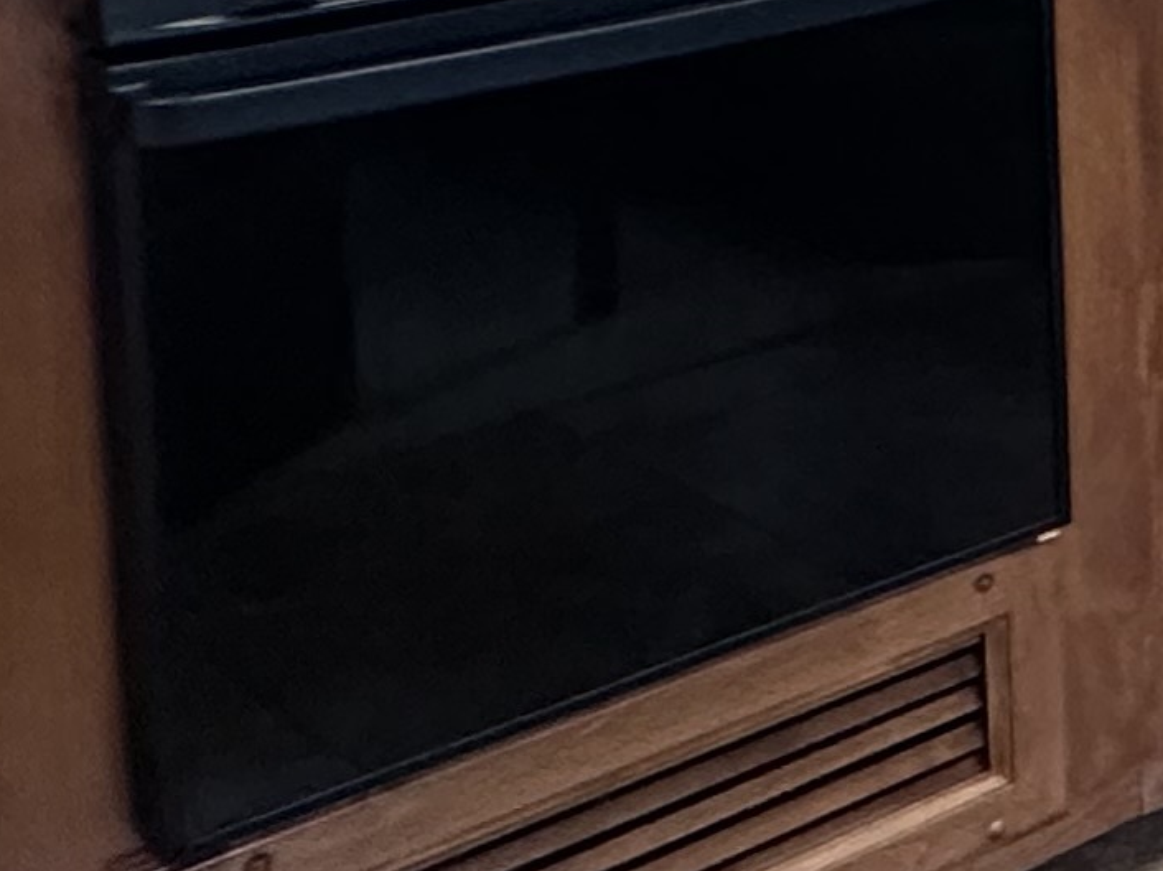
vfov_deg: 16.8
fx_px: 2687
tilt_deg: -4.5
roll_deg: -1.0
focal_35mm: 80
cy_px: -430
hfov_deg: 18.4
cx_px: 2165
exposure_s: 1/60
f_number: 2.2
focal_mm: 2.22
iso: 500
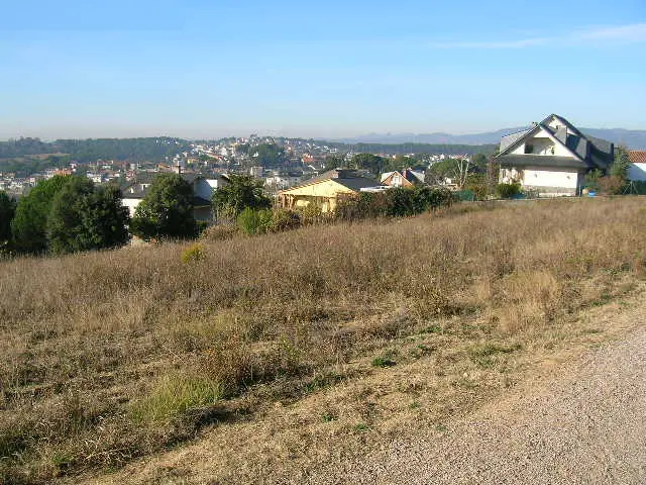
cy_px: 242
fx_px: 635
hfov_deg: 54.0
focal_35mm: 34
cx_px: 323
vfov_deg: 41.8
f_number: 4.9
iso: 50
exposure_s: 1/270
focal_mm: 5.7
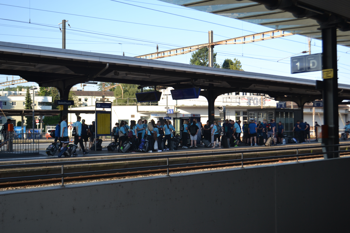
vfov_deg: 29.9
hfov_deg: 43.6
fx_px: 437
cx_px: 175
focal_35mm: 45
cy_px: 116
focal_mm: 30
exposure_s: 1/200
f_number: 5
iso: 100
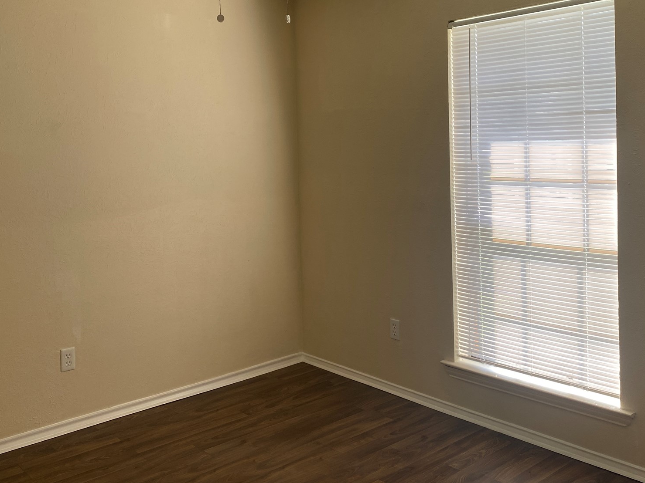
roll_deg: +1.8
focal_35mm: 36
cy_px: 159
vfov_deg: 39.2
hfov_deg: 51.3
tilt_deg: -1.7
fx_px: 671
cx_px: 339
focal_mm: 4.25
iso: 50
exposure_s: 1/121
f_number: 1.8
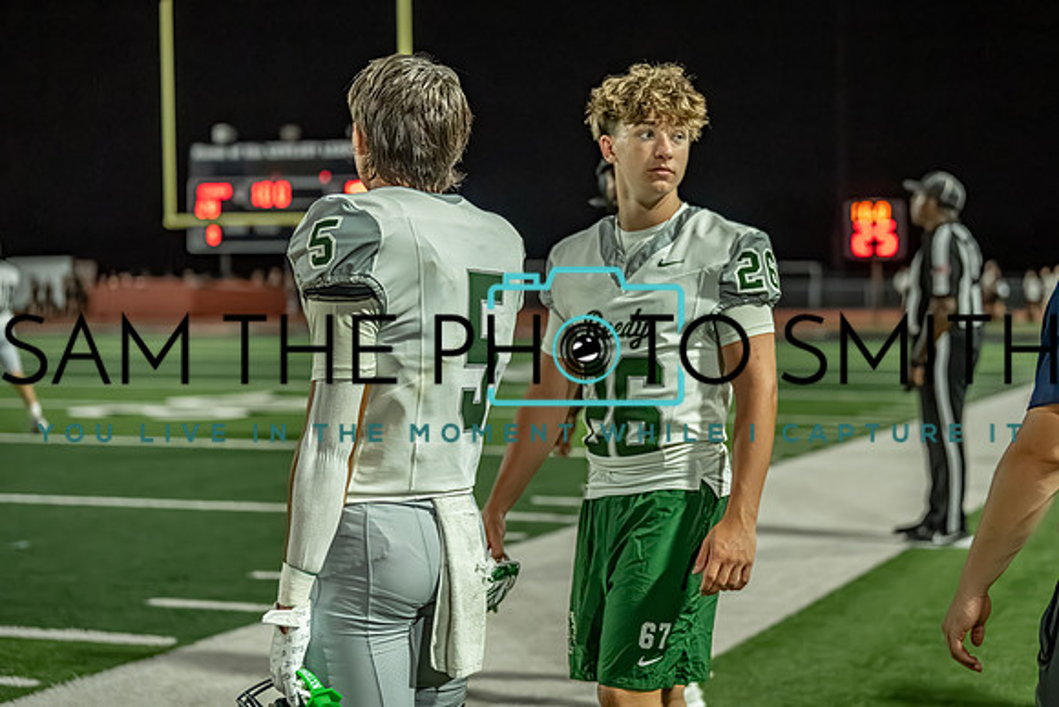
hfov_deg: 26.6
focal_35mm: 76
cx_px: 576
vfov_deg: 17.9
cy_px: 324
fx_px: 2240
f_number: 2.8
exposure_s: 1/1250
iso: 6400
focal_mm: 70
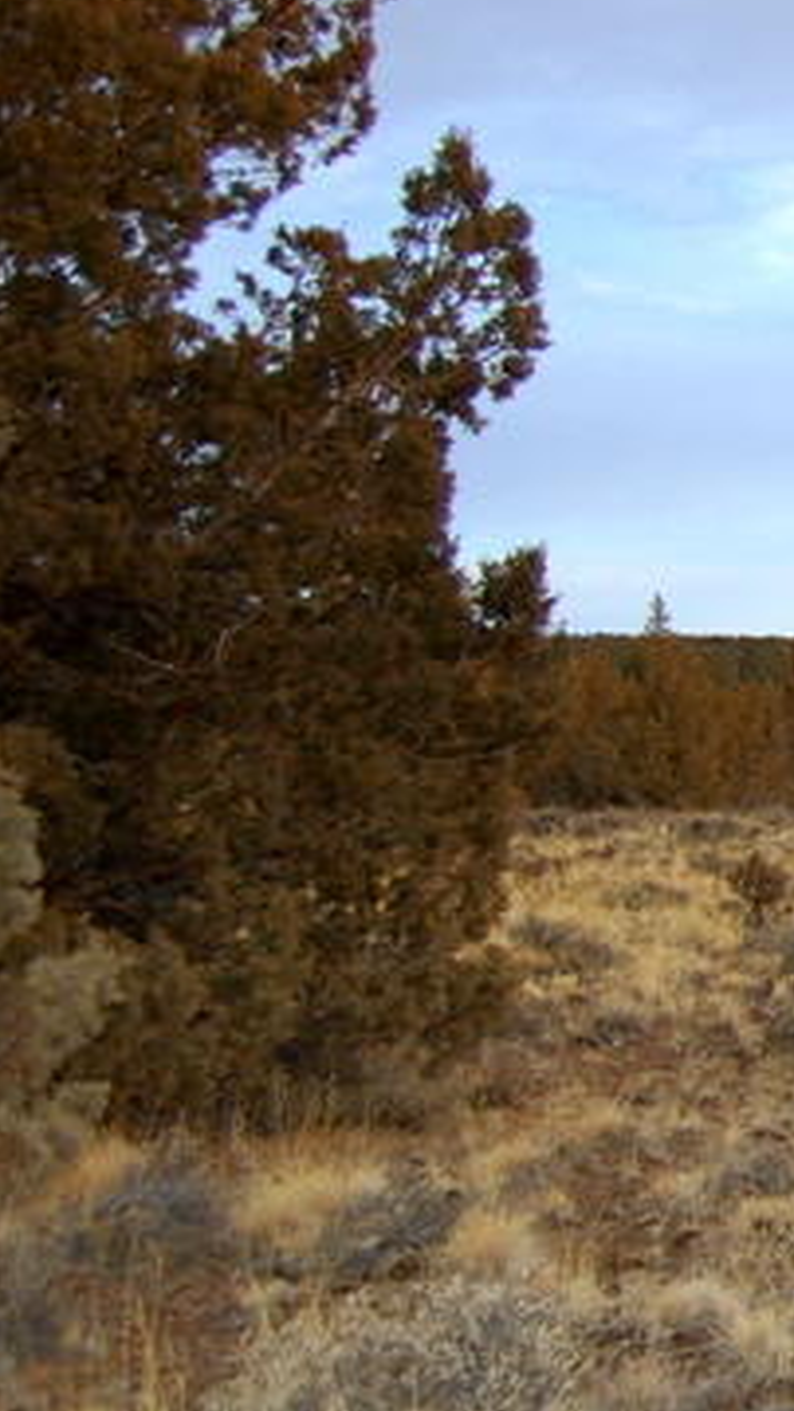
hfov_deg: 15.5
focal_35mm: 63
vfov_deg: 33.3
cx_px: 1557
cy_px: 794
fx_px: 2357
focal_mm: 18
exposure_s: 1/500
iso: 400
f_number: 4
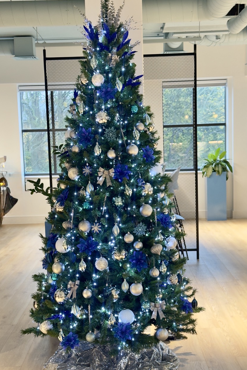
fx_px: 525
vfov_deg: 38.9
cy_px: 184
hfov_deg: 26.5
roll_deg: +1.7
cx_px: 110
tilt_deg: -5.7
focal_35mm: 51
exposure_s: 1/40
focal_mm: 6.76
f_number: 1.78
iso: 320
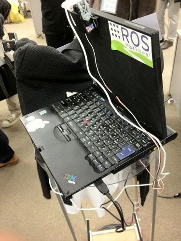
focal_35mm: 35
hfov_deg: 40.7
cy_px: 120
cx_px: 90
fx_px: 244
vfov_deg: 52.6
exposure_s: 1/20
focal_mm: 4.28
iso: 160
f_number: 2.4
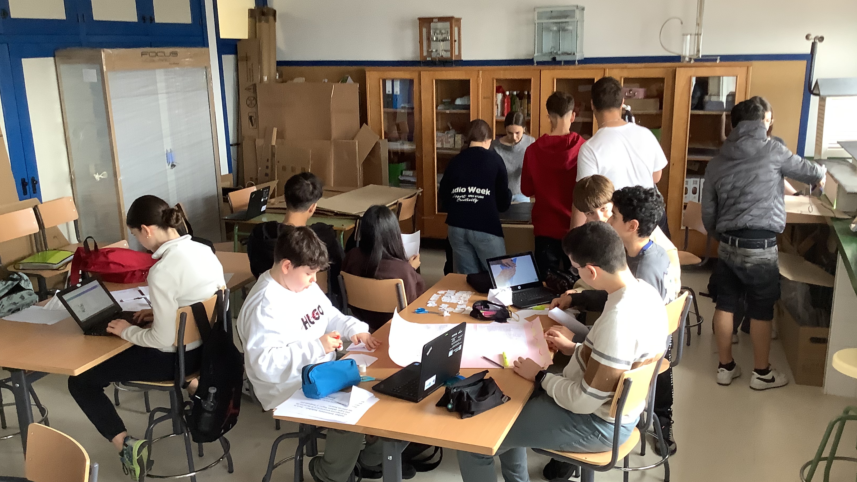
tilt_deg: -16.1
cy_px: 263
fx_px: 773
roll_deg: +0.2
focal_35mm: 34
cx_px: 430
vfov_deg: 34.6
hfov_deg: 58.0
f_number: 2.4
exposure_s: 1/60
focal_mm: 3.3
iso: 160
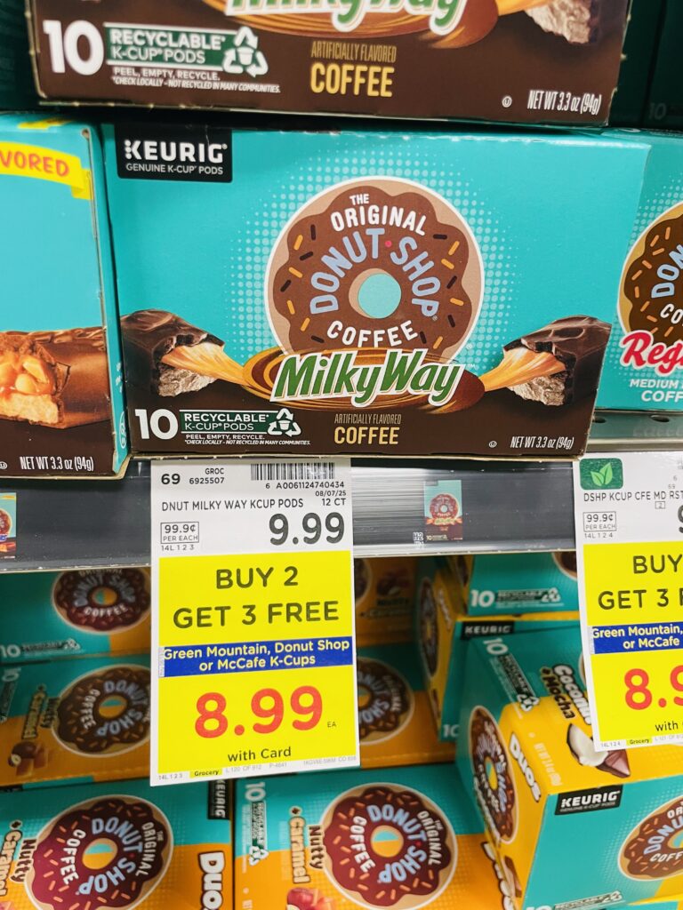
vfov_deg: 67.3
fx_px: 684
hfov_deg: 53.1
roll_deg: -2.4
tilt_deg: -26.9
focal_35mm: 26
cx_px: 342
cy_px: 455
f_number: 1.6
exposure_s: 1/60
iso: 125
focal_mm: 4.2
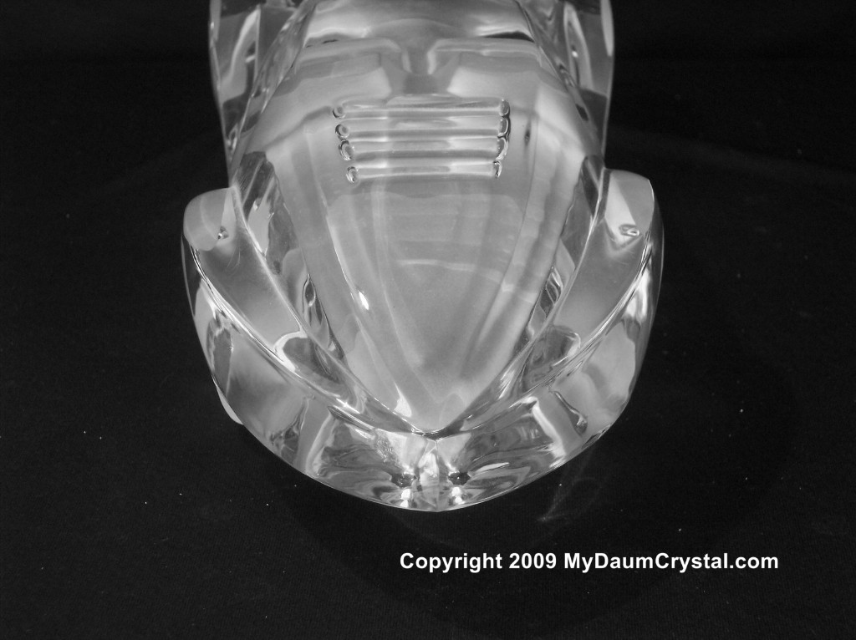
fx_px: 1878
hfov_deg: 25.7
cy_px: 320
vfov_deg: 19.4
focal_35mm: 76
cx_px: 428
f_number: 3.8
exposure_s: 1/8
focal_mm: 16
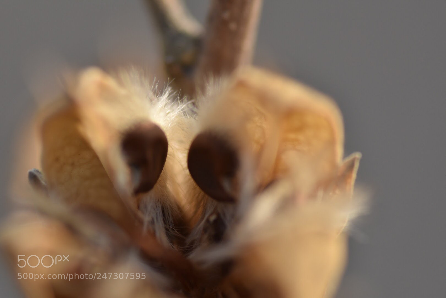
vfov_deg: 10.2
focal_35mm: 135
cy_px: 149
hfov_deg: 15.2
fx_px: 1673
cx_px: 223
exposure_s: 1/400
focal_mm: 90
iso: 125
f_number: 5.6
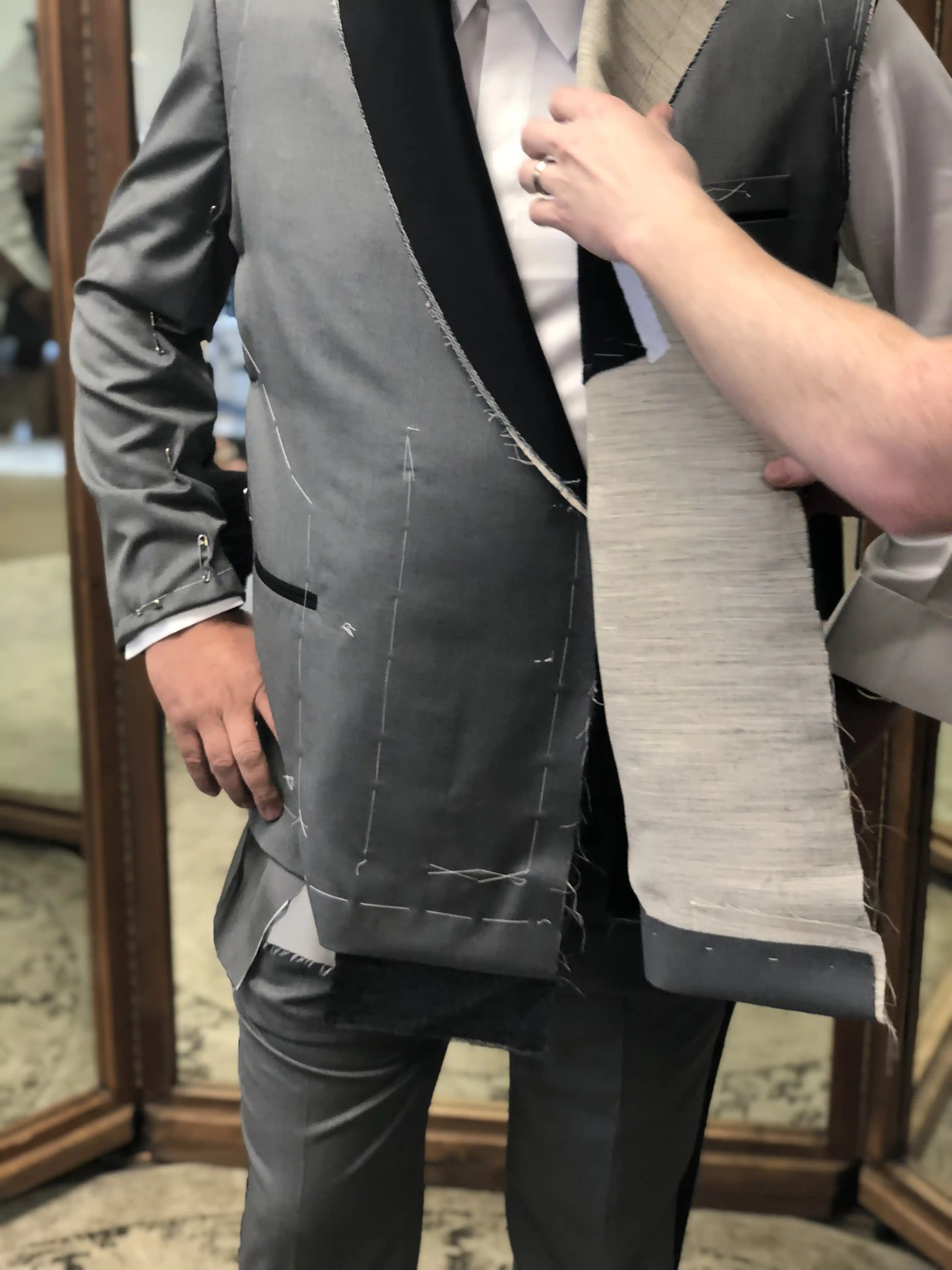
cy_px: 635
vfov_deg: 36.8
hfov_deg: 28.0
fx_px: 1907
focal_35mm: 52
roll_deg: +0.3
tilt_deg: -16.6
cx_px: 476
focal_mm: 6
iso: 100
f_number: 2.4
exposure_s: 1/44
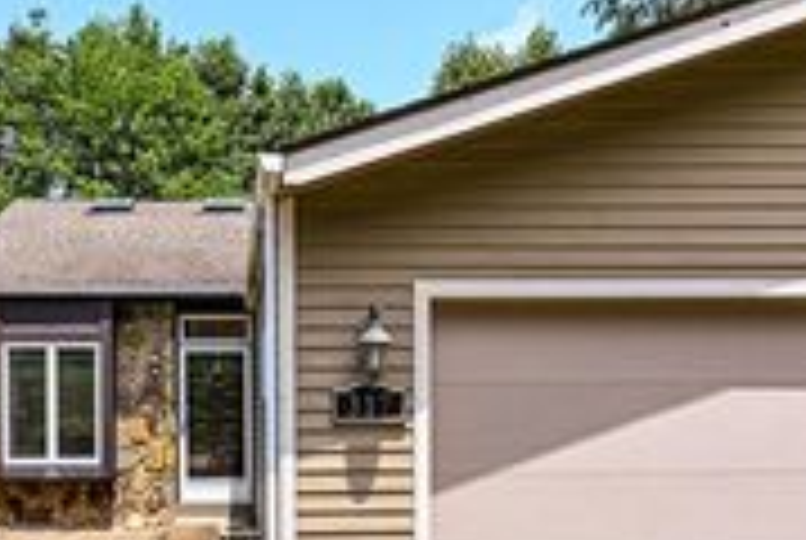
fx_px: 875
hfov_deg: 48.7
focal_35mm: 39
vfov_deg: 33.5
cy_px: 416
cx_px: 270
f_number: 8
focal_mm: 14
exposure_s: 1/160
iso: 100
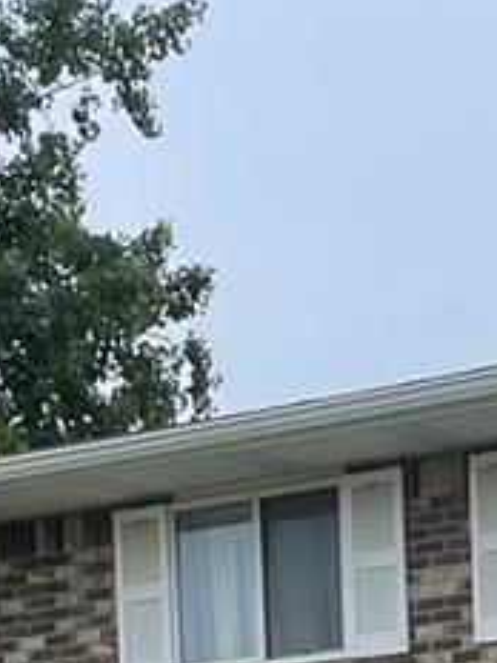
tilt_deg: -5.2
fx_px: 3293
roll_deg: +1.0
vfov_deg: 9.9
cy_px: 1640
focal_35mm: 172
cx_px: 968
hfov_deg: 8.2
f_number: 1.6
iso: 32
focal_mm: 4.2
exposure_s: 1/1642
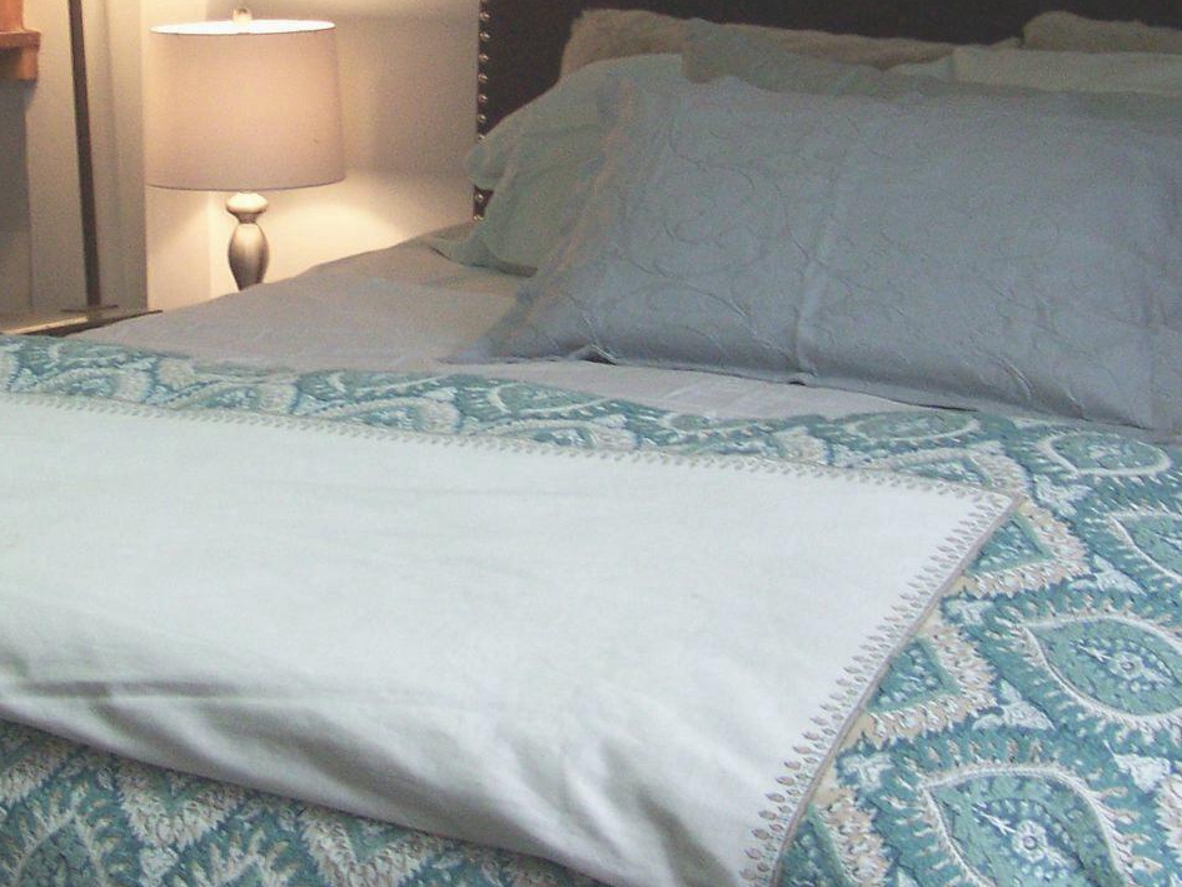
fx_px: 2664
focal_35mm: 78
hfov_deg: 24.6
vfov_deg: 18.8
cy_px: 236
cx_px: 218
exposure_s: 1/30
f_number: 2.8
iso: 125
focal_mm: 5.85
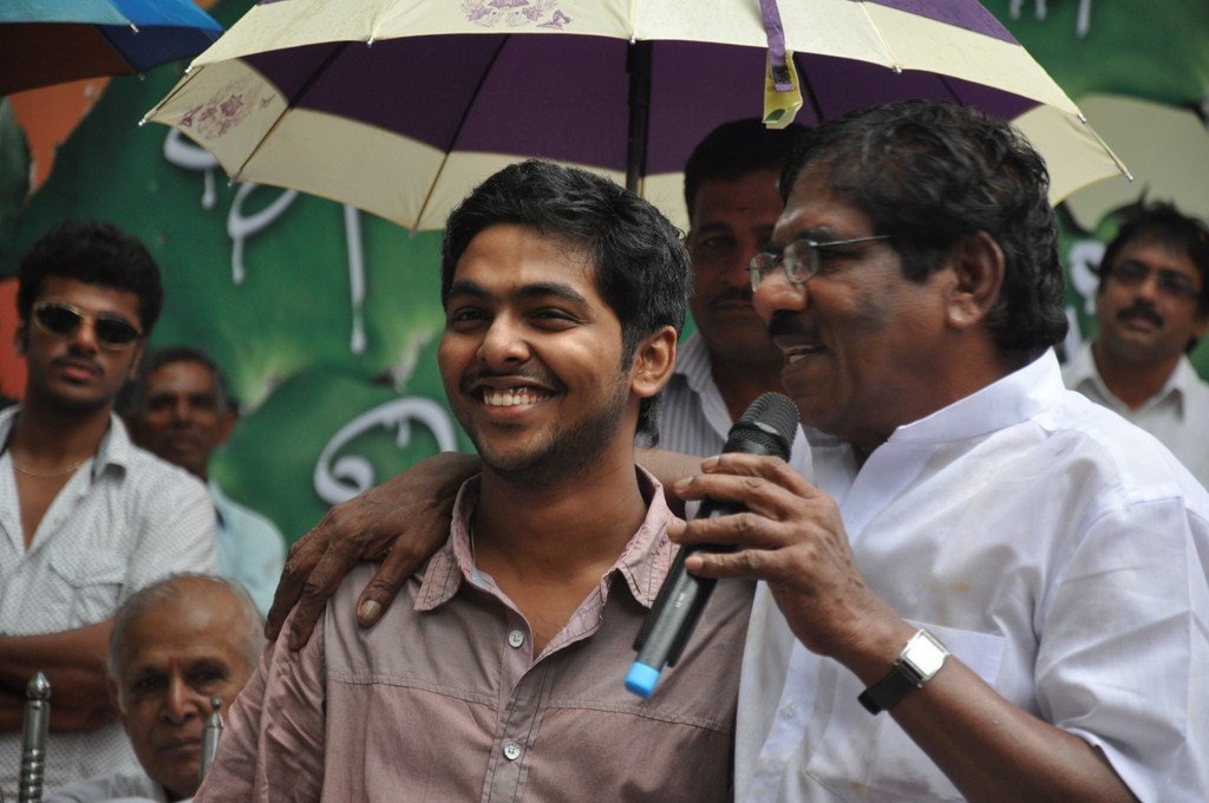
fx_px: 5283
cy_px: 402
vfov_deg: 8.7
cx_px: 604
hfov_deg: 13.1
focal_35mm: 158
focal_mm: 105
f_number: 5.6
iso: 800
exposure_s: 1/60
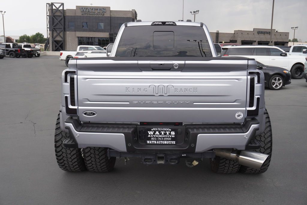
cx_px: 154
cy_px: 102
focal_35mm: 38
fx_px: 320
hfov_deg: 51.3
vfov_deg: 35.5
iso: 100
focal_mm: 25
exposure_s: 1/125
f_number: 6.3
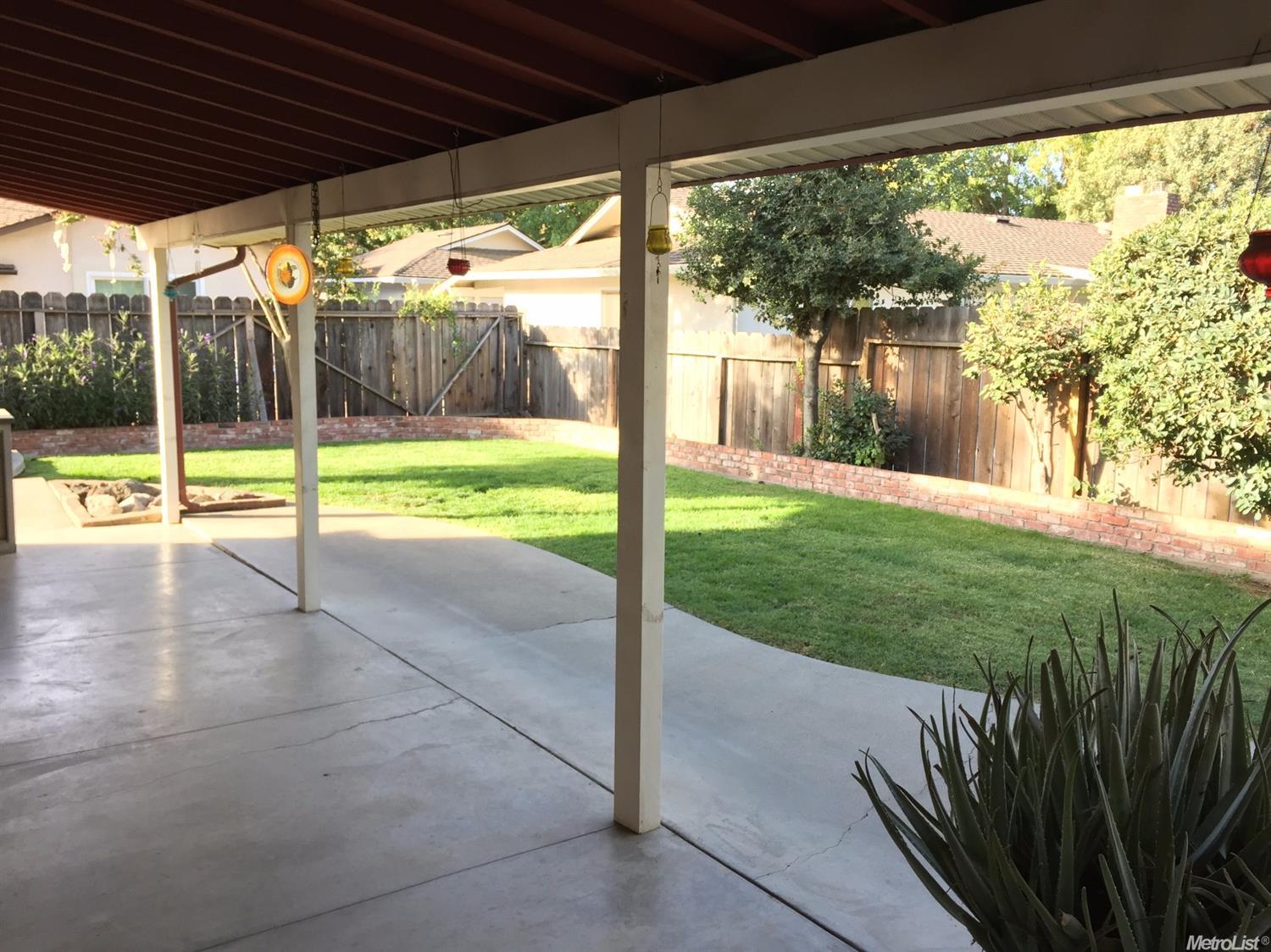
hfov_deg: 61.7
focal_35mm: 29
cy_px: 476
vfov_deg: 48.2
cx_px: 636
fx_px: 1064
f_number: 2.2
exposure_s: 1/120
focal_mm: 4.15
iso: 40
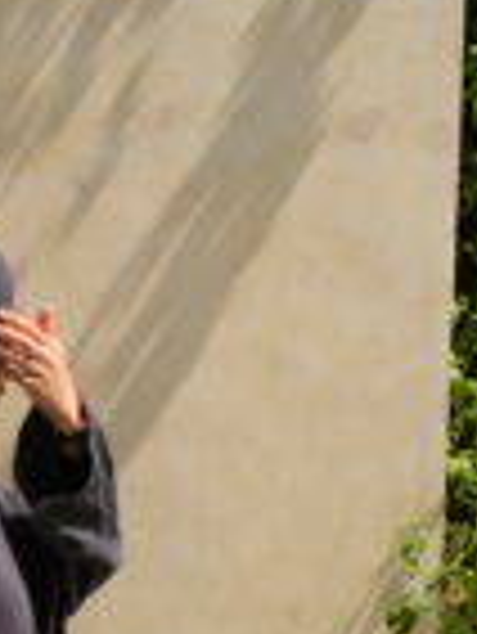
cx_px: -144
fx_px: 2990
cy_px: 692
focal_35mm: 163
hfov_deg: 9.0
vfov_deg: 11.9
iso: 320
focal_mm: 35
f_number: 11
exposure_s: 1/250
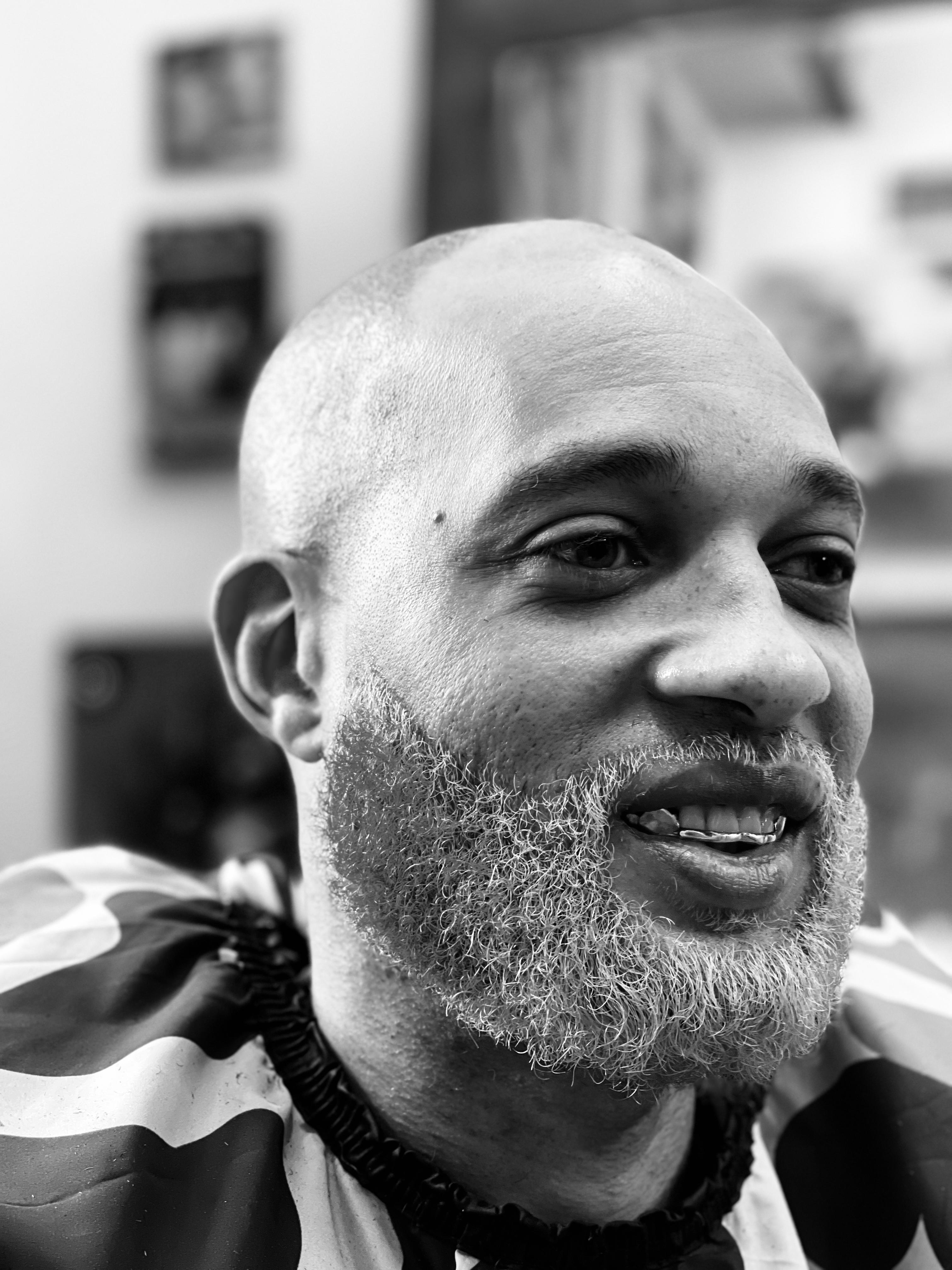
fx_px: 2347
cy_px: 635
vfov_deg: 30.3
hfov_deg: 22.9
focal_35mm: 64
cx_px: 476
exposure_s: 1/60
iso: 160
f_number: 2.2
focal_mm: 7.5
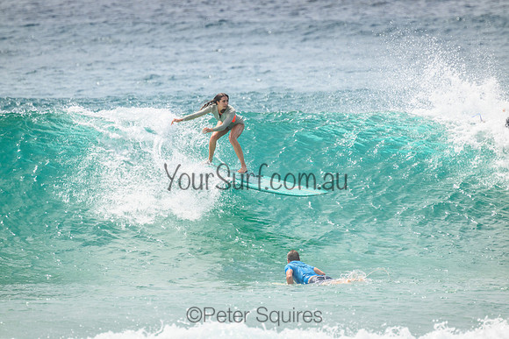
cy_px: 170
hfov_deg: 2.6
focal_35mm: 800
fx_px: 11313
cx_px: 254
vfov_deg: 1.7
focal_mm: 800
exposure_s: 1/2000
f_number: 11
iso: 900
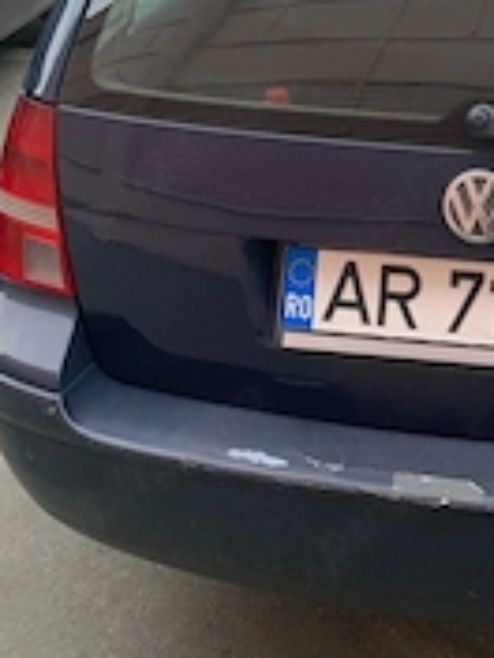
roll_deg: -0.6
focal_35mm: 59
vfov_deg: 29.5
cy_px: -64
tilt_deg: -14.5
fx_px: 1123
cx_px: 509
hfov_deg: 23.6
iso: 25
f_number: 1.8
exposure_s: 1/122
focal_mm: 4.25
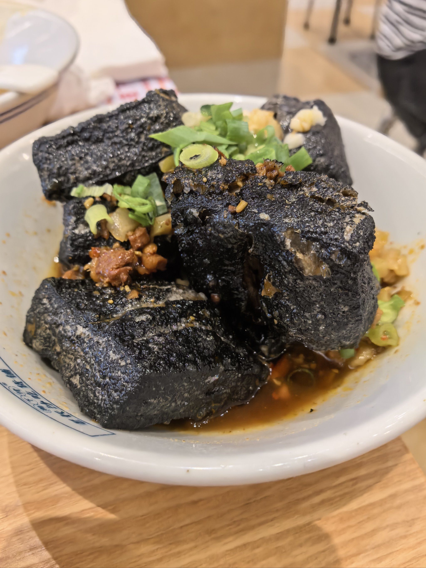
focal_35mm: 27
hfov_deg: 51.4
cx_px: 213
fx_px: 443
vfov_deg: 65.3
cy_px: 284
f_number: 2.8
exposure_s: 1/100
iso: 250
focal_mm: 5.75
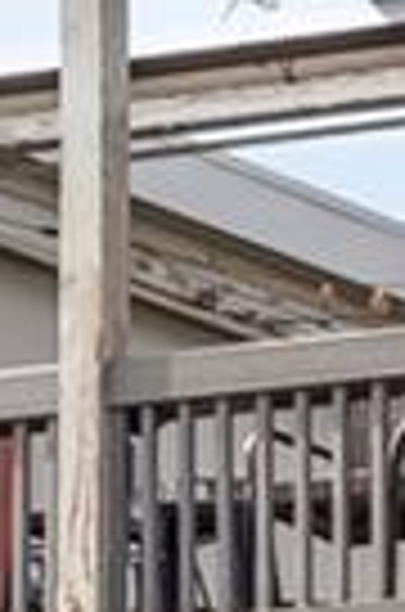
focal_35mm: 413
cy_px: 90
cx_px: 1930
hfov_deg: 3.1
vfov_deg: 5.0
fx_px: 7005
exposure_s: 1/20
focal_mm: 35
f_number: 8
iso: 160
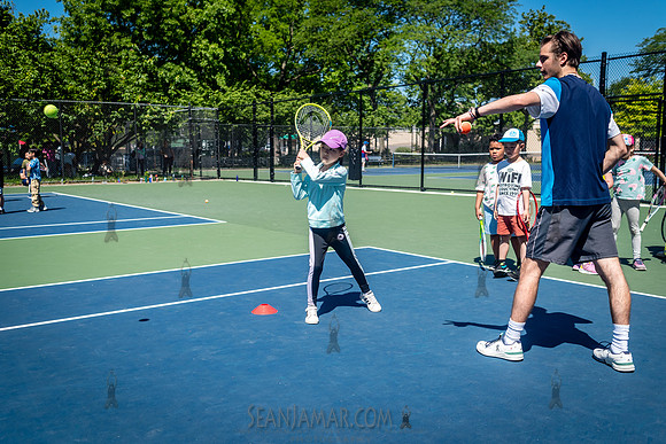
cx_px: 333
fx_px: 650
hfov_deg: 54.3
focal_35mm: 35
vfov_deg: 37.7
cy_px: 222
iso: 200
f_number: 4
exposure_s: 1/2000
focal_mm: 35
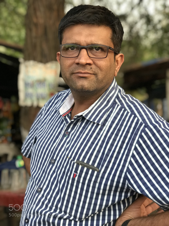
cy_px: 113
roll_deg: +0.2
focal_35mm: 57
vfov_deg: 33.8
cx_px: 84
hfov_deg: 25.7
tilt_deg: -1.2
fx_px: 371
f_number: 2.8
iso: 64
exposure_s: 1/50
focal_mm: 6.6
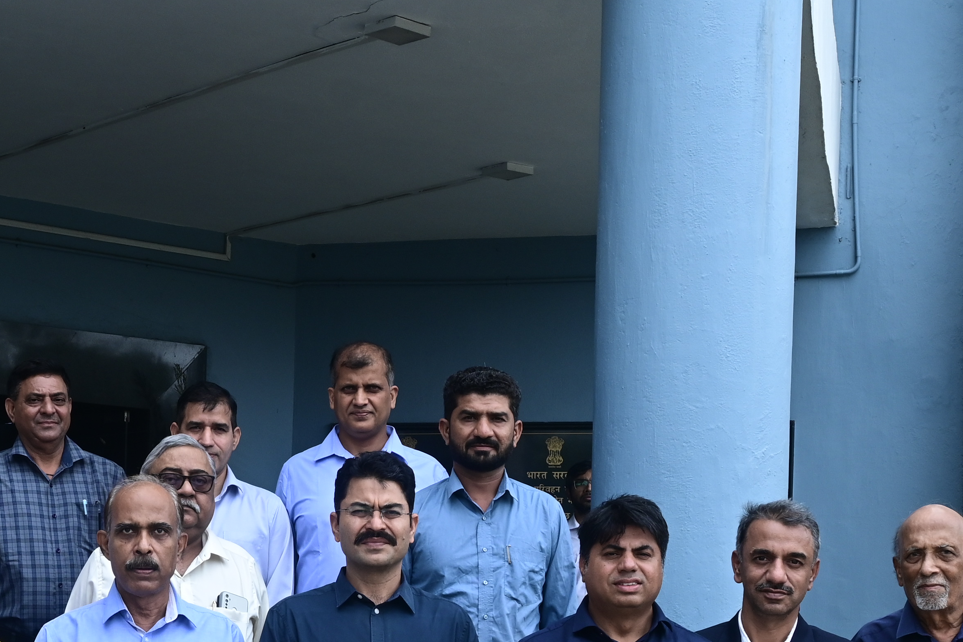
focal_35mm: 77
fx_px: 2049
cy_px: 658
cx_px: 216
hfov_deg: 26.0
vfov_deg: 17.4
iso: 220
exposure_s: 1/125
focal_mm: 21.5
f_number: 8
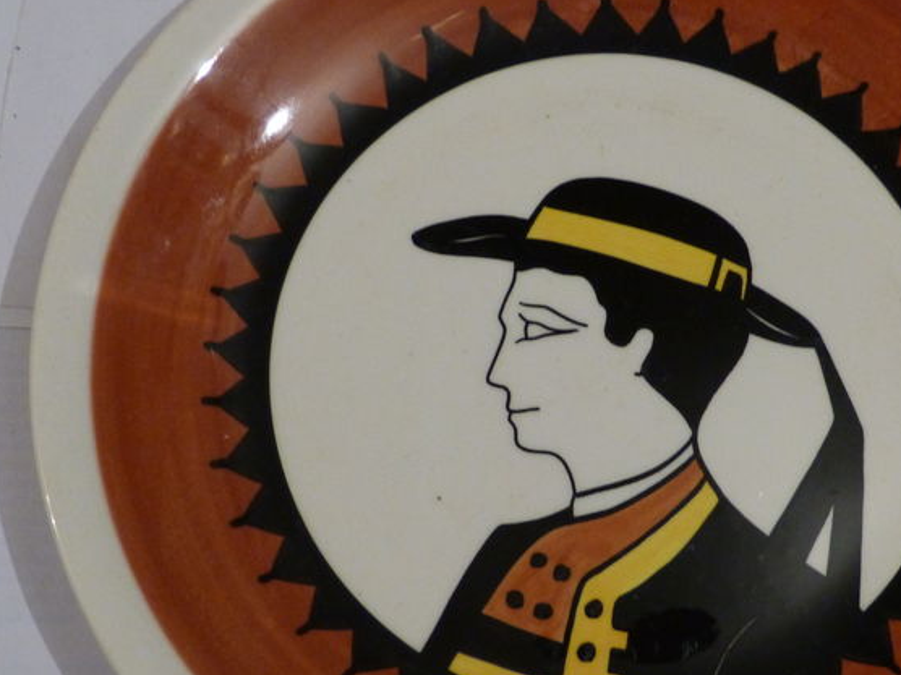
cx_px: 647
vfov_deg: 23.3
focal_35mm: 63
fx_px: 1640
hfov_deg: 30.3
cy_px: 393
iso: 400
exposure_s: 1/15
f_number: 3
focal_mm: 6.2
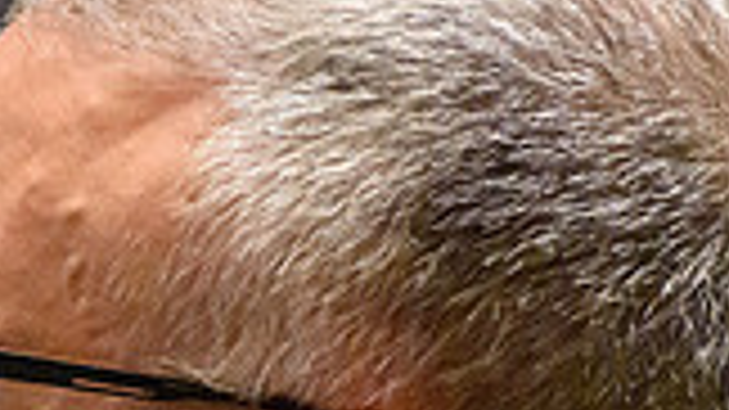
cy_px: 462
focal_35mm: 986
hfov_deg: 2.2
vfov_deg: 1.2
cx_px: -104
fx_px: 19053
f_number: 5
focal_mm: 175
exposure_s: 1/500
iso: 11400
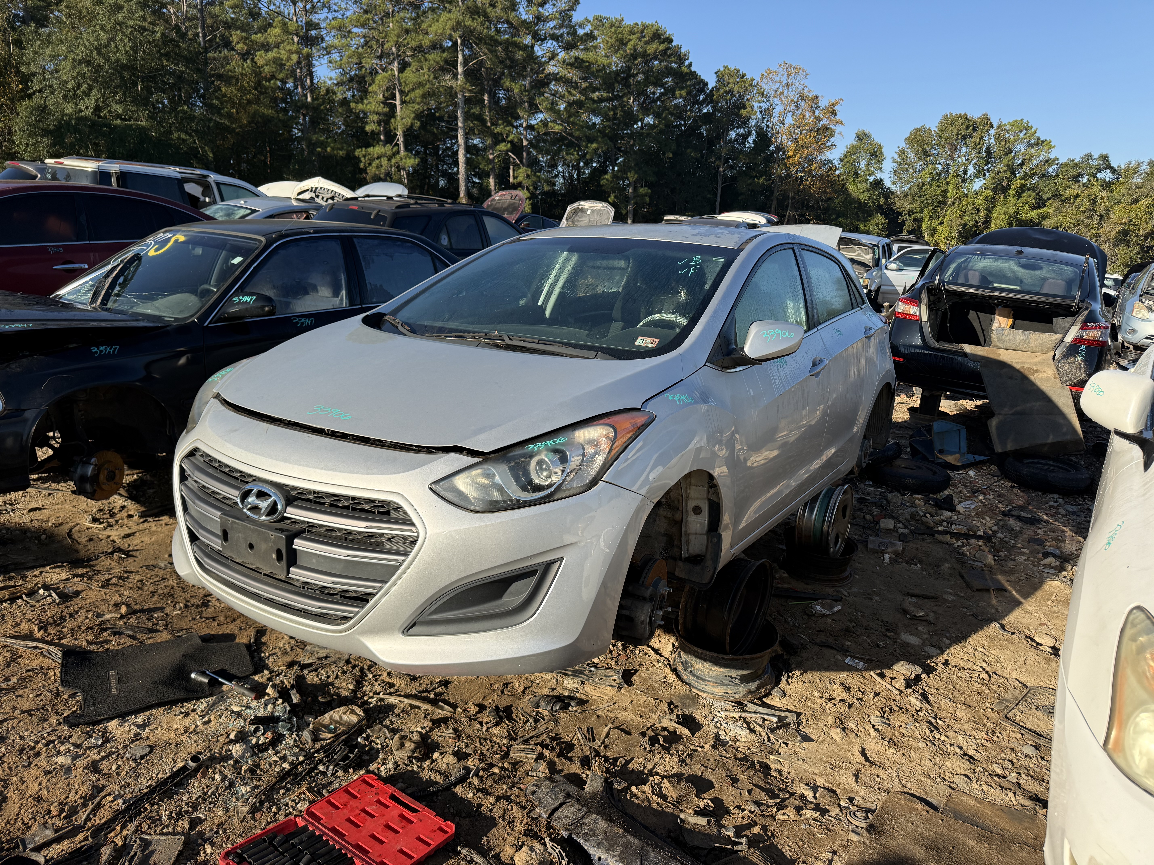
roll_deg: -0.3
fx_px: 800
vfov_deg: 56.8
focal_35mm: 24
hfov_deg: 71.6
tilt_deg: -12.2
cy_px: 432
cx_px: 577
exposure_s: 1/2907
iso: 100
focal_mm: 6.76
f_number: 1.78
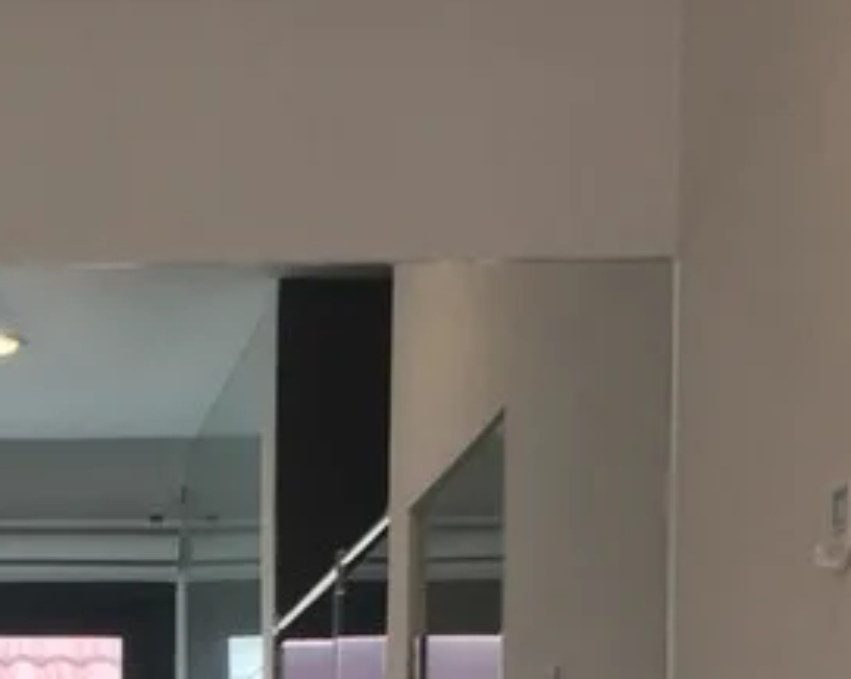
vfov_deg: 11.6
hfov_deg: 14.5
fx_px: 3145
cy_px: 1122
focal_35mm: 125
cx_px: -382
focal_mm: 4.15
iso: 32
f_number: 2.2
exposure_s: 1/50
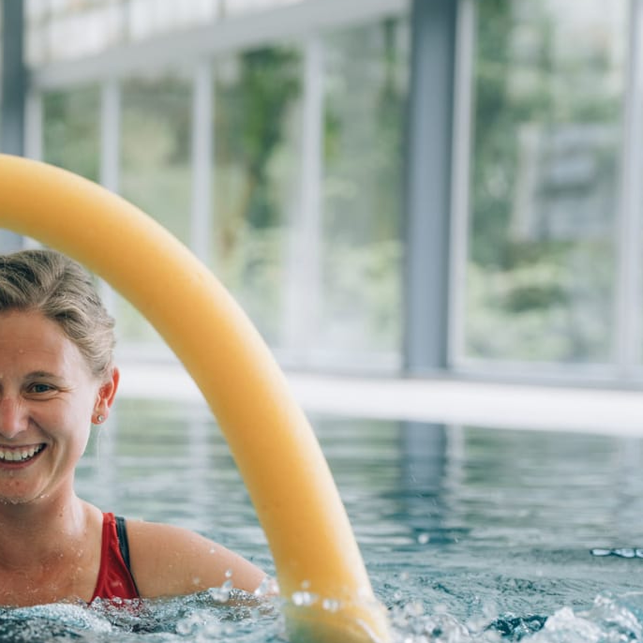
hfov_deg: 15.6
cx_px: -41
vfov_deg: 16.0
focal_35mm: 109
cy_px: 397
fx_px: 2291
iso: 400
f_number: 2.5
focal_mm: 55
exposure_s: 1/400
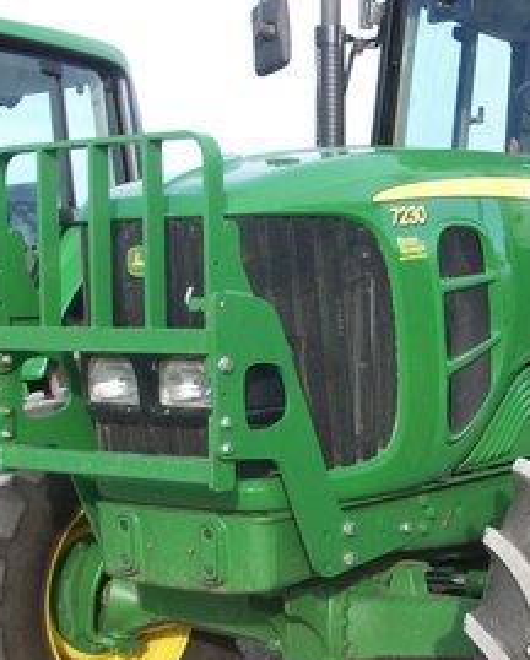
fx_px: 1311
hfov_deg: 22.2
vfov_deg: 28.2
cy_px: 402
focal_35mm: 67
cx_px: 501
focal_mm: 5.7
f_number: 2.8
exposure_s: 1/365
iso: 64
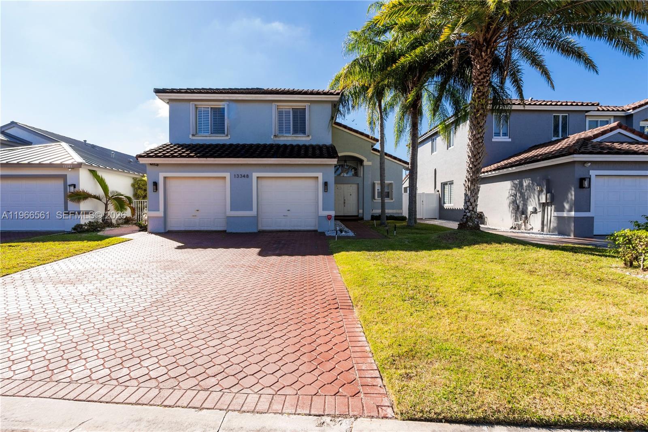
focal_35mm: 16
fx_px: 297
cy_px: 216
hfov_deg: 95.0
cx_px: 324
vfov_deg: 72.0
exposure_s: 1/200
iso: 200
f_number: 8
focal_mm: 11
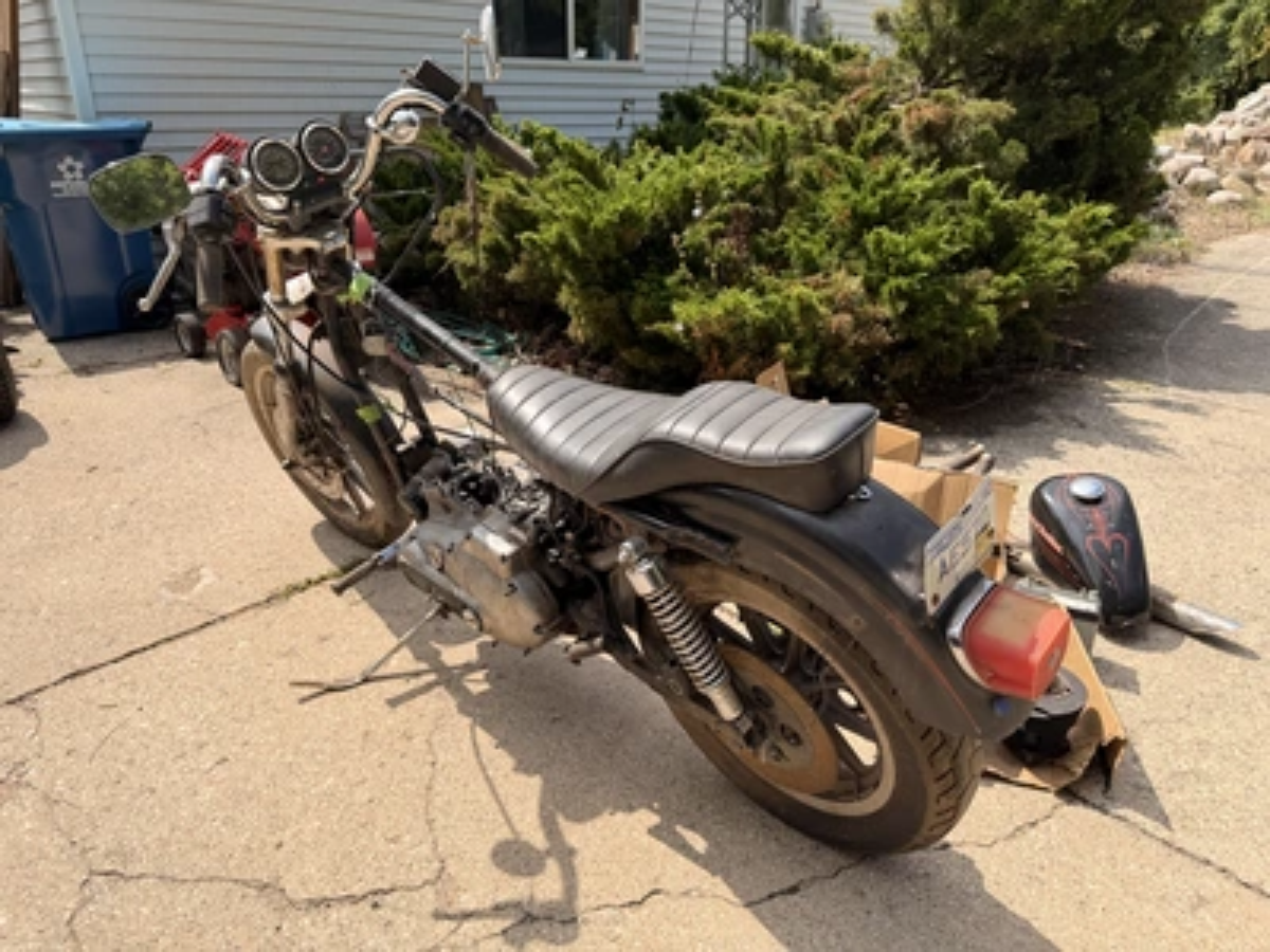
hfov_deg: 71.6
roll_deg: -0.2
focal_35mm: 24
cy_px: 476
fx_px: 881
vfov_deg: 56.8
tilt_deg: -20.0
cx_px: 635
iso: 80
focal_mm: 6.76
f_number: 1.78
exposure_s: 1/3425
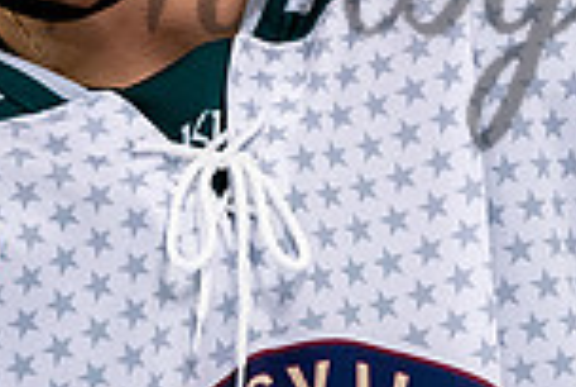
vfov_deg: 1.3
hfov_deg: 2.0
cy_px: -159
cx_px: 42
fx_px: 16769
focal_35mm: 1046
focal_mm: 130
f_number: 3.2
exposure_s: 1/800
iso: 2000
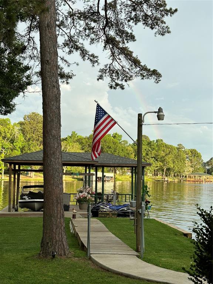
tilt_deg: +3.2
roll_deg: -2.9
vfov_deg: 39.7
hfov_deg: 30.3
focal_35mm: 48
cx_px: 106
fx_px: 394
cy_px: 142
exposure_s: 1/767
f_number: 1.78
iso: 64
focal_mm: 6.86
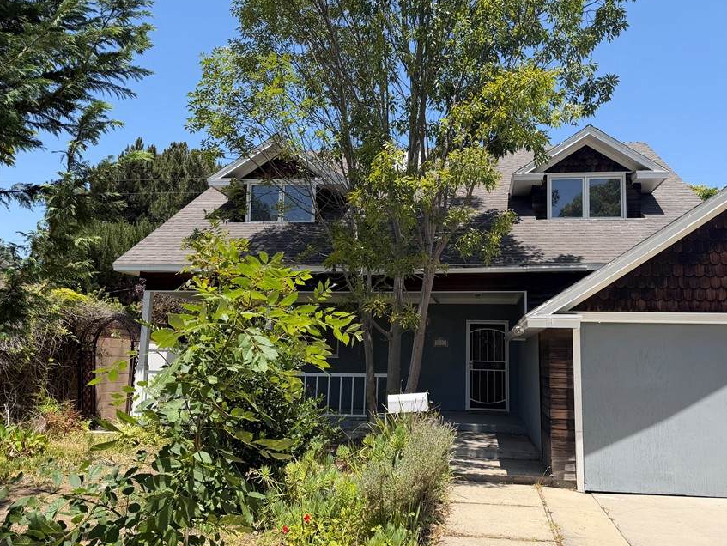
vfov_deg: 48.3
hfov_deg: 61.4
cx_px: 408
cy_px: 278
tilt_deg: +8.3
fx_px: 609
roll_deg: -0.8
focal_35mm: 29
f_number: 1.78
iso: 80
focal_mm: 6.76
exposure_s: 1/2611
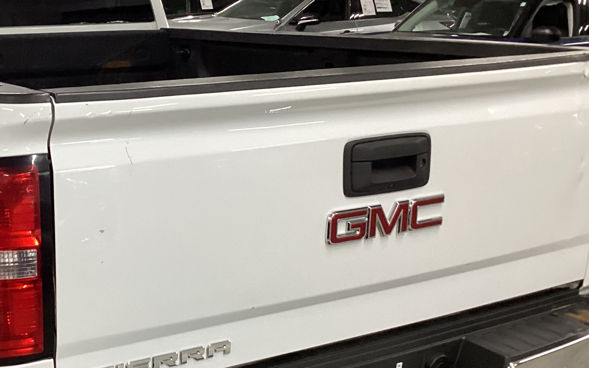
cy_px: 201
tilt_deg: -13.7
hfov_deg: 32.9
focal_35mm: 60
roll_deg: -1.5
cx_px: 107
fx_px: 963
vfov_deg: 21.6
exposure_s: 1/60
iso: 200
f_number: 2.4
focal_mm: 3.3
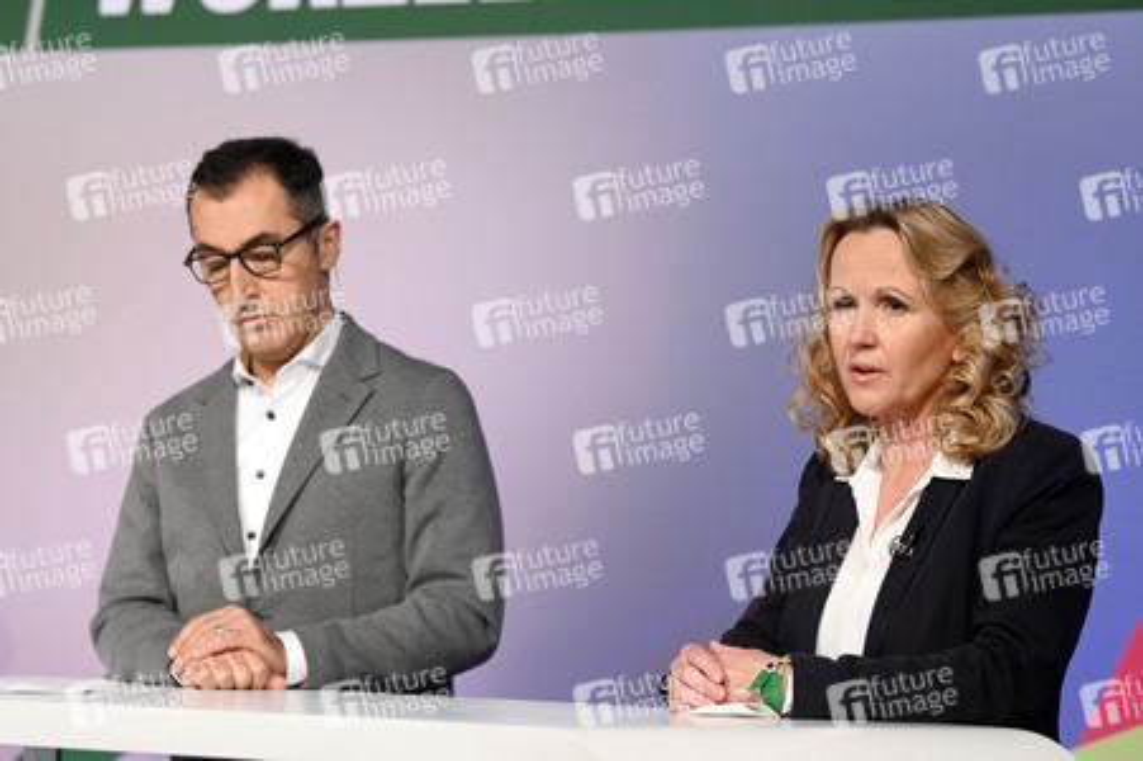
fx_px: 3331
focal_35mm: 105
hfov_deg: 19.5
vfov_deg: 13.0
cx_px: 572
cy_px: 380
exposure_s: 1/500
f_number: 4
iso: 3200
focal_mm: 105
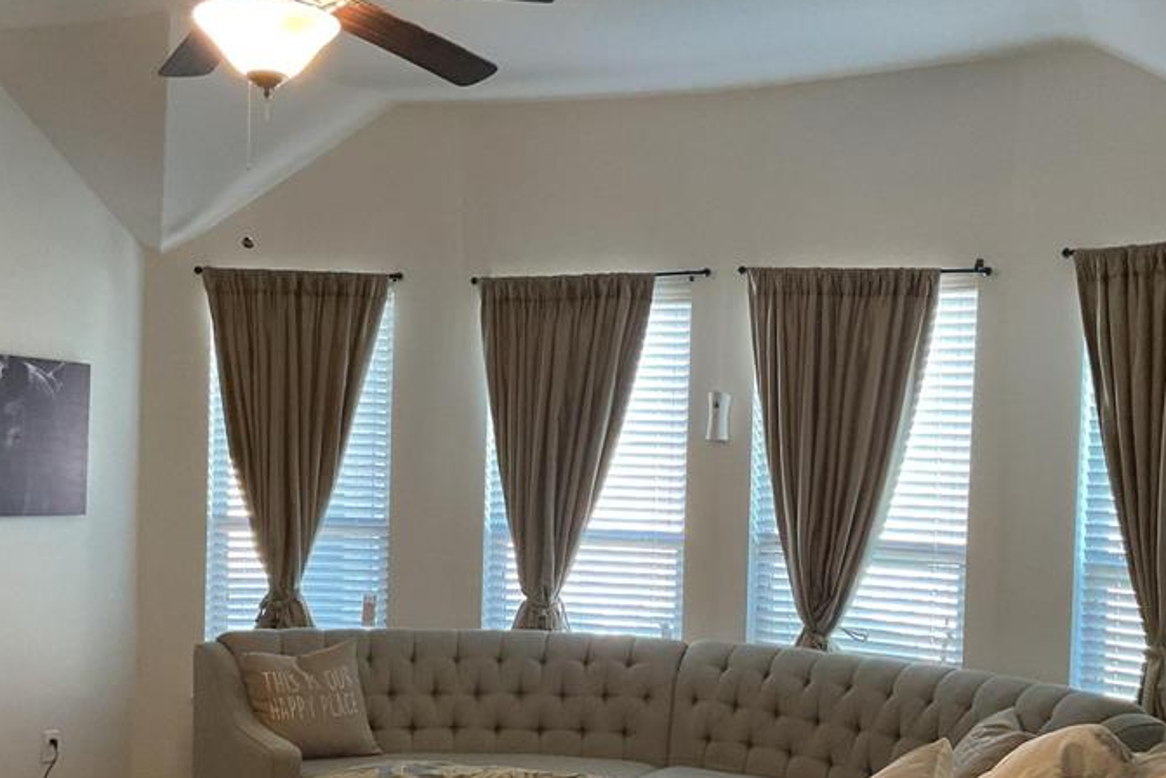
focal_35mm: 46
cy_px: 518
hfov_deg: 42.7
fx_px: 1490
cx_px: 608
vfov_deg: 29.1
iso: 200
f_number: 1.8
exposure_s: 1/60
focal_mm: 3
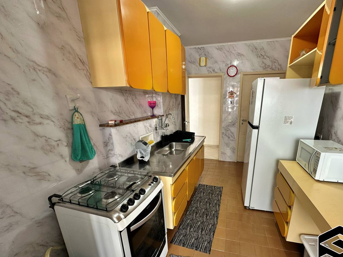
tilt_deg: -16.2
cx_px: 195
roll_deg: +0.3
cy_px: 146
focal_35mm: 16
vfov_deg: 77.7
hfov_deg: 93.9
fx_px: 159
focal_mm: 2.22
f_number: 2.2
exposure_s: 1/60
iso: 160
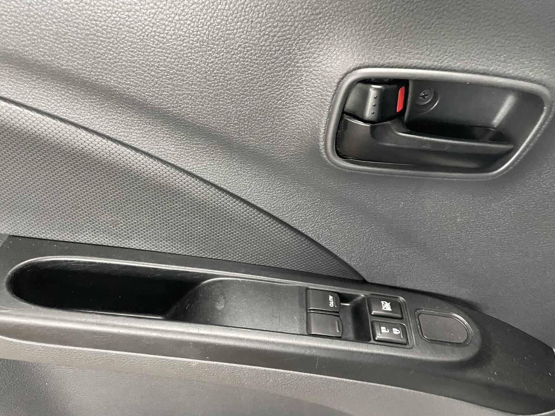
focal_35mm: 28
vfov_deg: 49.7
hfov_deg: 63.4
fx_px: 449
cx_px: 272
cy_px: 217
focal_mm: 4.2
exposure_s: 1/44
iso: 500
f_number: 1.6
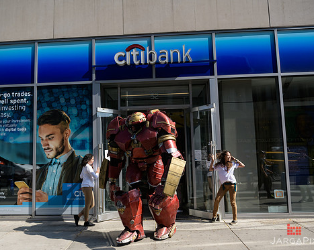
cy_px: 129
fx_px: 260
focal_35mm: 28
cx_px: 140
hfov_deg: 62.1
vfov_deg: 51.5
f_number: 3.2
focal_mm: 24
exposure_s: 1/2500
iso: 200
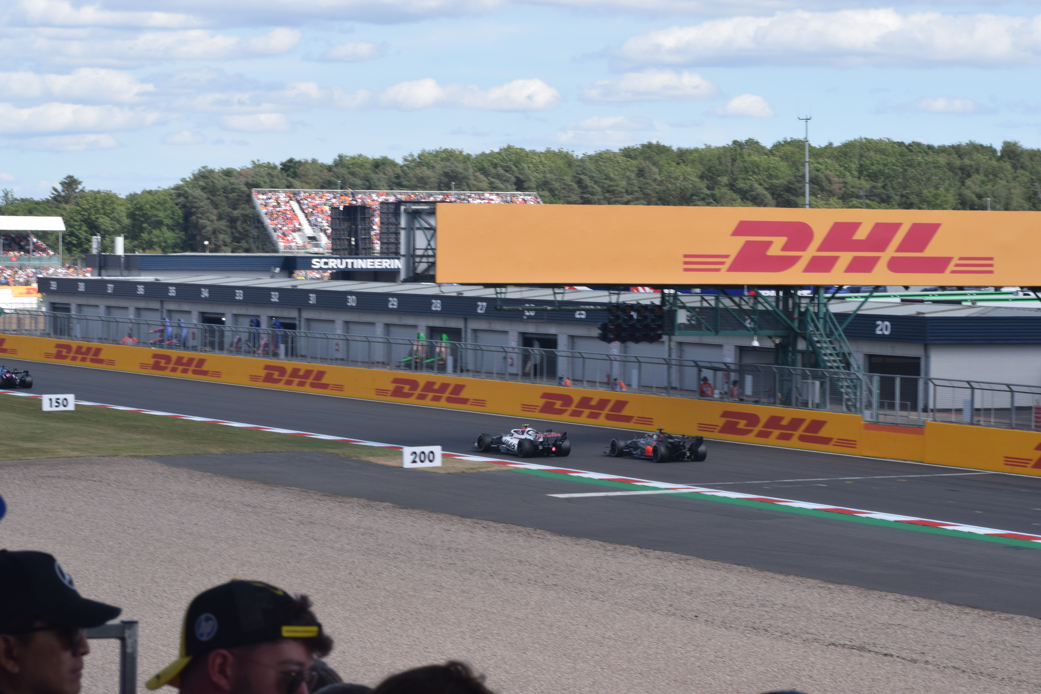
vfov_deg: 10.2
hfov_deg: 15.2
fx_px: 3903
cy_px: 347
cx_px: 520
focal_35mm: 135
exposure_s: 1/250
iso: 400
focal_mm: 90
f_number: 16
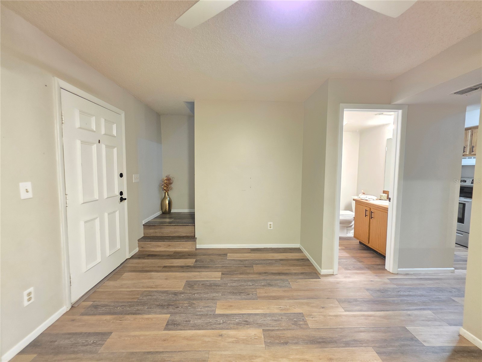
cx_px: 241
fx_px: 181
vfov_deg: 89.9
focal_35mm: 13
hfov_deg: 106.2
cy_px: 181
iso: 1000
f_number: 1.9
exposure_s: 1/40
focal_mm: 2.2
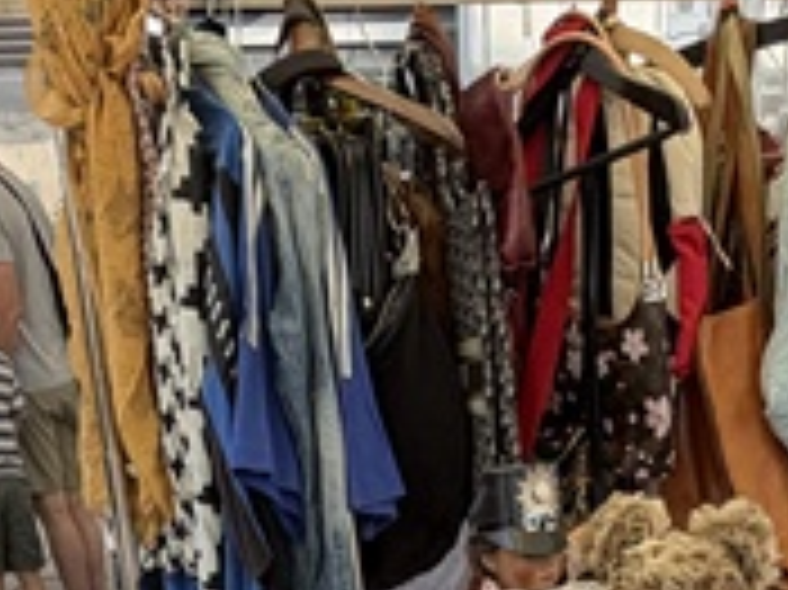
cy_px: 1180
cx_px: 509
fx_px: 1456
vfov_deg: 17.0
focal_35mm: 64
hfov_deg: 30.1
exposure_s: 1/535
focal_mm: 2.22
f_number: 2.2
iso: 40
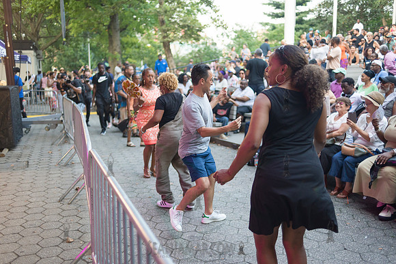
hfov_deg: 54.4
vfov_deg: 37.9
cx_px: 198
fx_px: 385
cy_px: 132
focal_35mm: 35
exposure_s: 1/640
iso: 1250
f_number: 2
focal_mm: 35
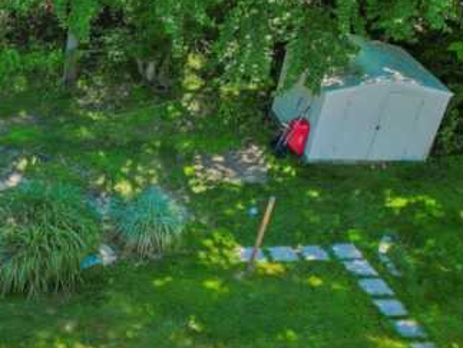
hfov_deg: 25.3
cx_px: -126
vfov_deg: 21.4
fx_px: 897
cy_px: 323
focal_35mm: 67
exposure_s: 1/500
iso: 100
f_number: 2.8
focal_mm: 8.4
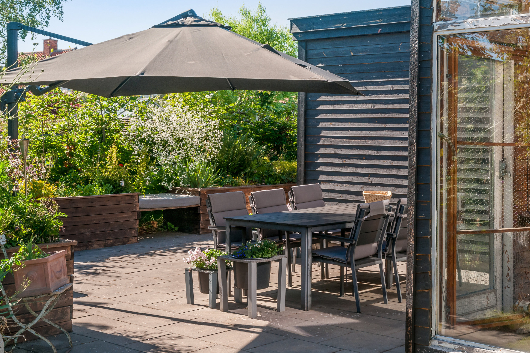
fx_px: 773
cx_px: 265
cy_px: 176
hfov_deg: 37.9
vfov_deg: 25.8
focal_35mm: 52
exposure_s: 1/160
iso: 200
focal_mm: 35
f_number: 10
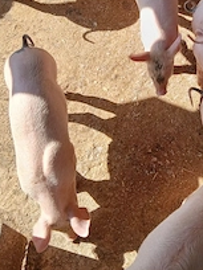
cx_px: 190
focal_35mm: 51
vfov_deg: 35.9
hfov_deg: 27.4
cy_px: 44
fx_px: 399
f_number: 1.8
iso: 20
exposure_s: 1/154
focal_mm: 3.98
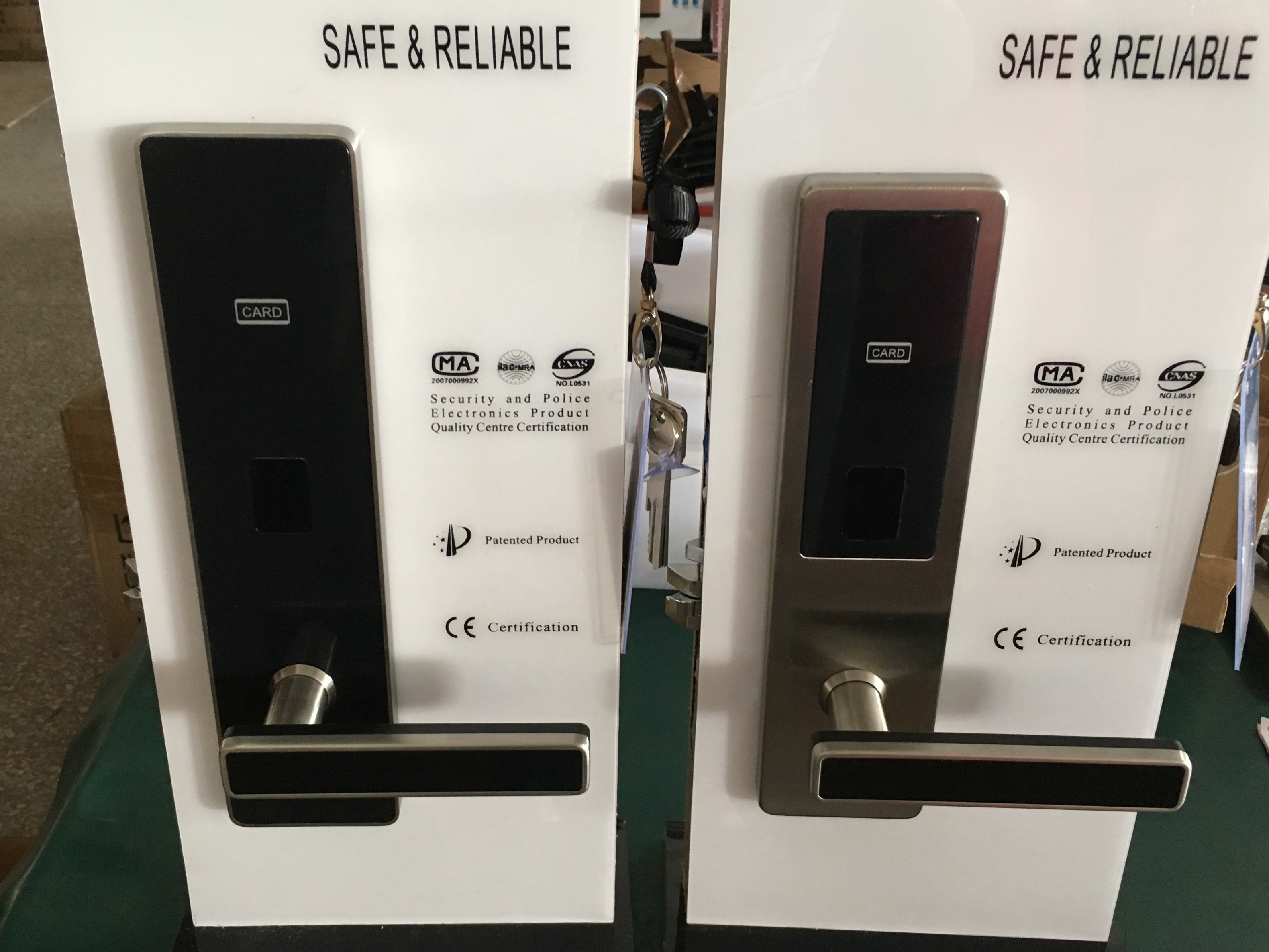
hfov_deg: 50.1
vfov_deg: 38.6
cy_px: 514
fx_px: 1356
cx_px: 589
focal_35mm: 37
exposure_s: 1/33
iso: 160
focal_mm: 4.15
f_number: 2.2
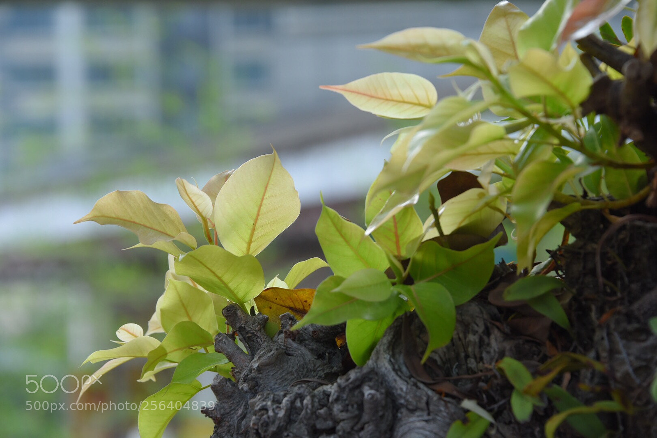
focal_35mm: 160
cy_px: 219
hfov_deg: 12.8
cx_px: 328
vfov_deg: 8.6
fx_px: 2920
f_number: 8
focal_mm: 160
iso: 800
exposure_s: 1/250
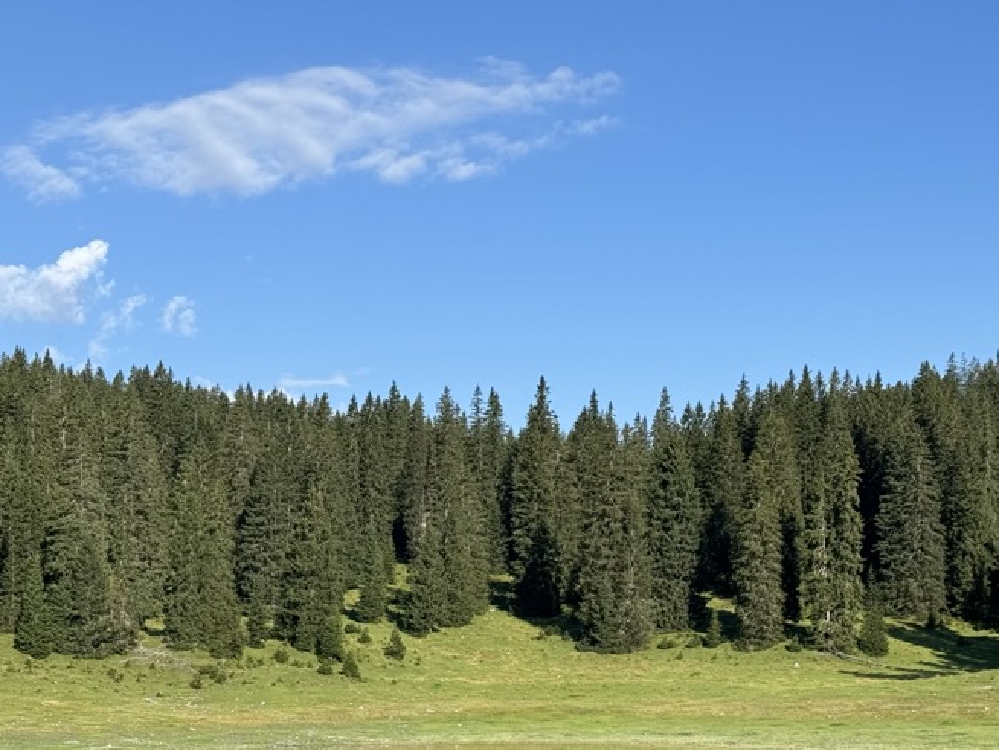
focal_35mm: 75
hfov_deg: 25.9
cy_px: 512
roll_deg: +0.1
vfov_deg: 19.6
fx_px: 2166
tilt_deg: +3.5
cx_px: 633
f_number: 1.78
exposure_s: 1/3257
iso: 64
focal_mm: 6.76
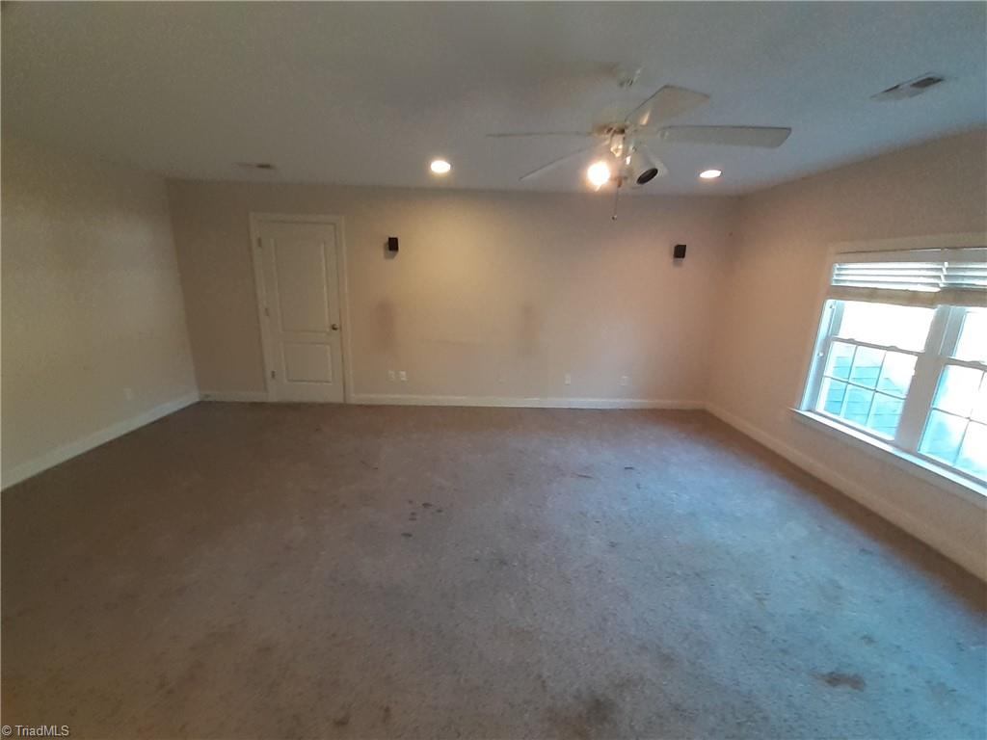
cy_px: 370
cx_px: 494
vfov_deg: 89.9
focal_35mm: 13
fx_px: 371
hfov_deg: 106.2
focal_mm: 1.13
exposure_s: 1/30
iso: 160
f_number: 2.2
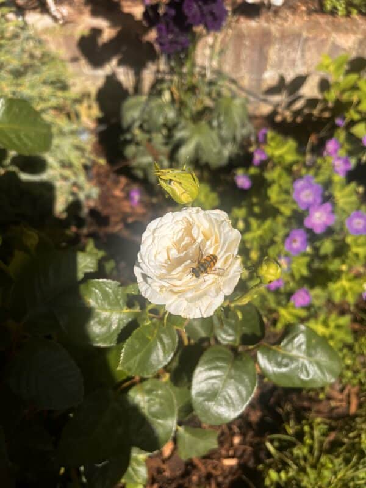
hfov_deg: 53.1
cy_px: 244
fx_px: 367
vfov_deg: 67.3
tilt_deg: -49.8
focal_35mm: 26
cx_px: 183
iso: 50
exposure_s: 1/2463
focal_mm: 5.1
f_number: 1.6
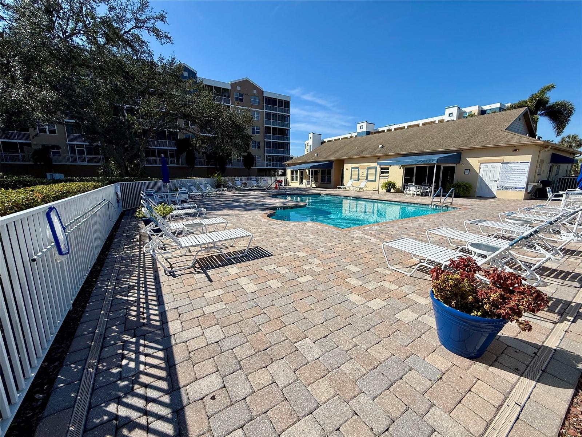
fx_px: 235
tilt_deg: -9.7
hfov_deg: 102.1
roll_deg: -0.6
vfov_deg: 85.7
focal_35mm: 14
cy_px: 218
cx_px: 291
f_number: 2.2
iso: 50
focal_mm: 2.22
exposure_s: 1/3460
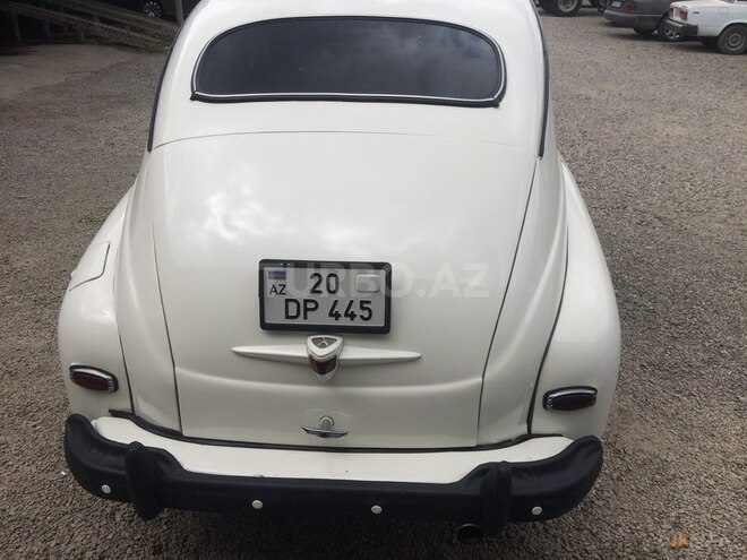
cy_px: 280
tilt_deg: -30.0
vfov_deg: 48.2
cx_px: 374
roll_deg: +0.2
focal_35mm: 29
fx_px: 626
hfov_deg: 61.7
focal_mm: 4.15
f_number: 2.2
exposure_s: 1/1580
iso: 32
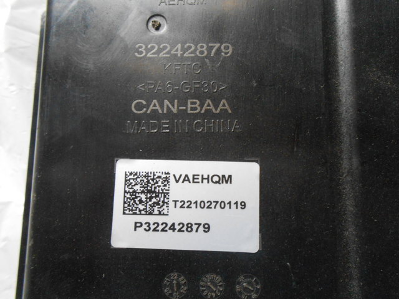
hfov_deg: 67.3
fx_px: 300
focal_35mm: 26
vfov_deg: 53.1
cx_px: 200
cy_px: 150
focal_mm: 4.6
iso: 500
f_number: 3.5
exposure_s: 1/125
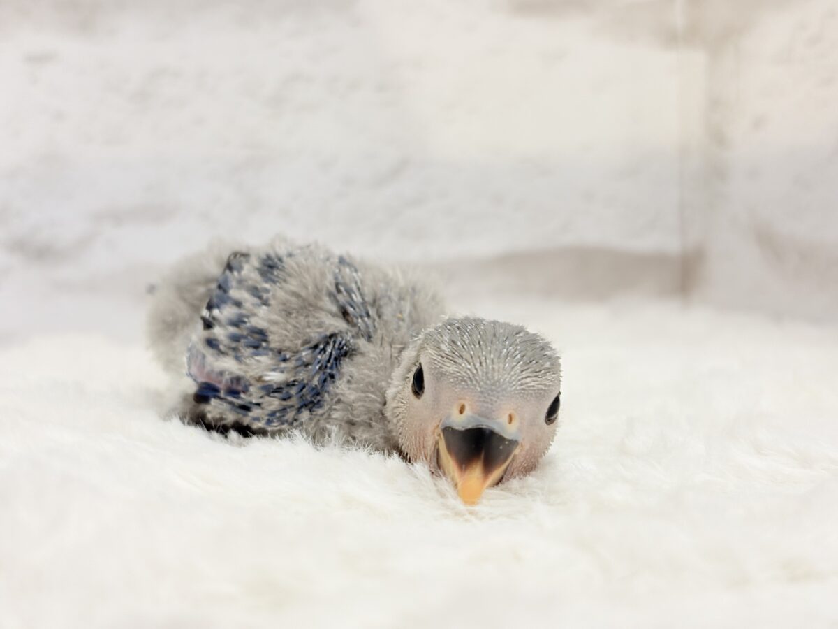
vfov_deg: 28.0
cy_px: 314
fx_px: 1259
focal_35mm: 52
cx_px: 419
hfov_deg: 36.8
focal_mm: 5.96
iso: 50
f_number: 1.6
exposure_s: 1/50
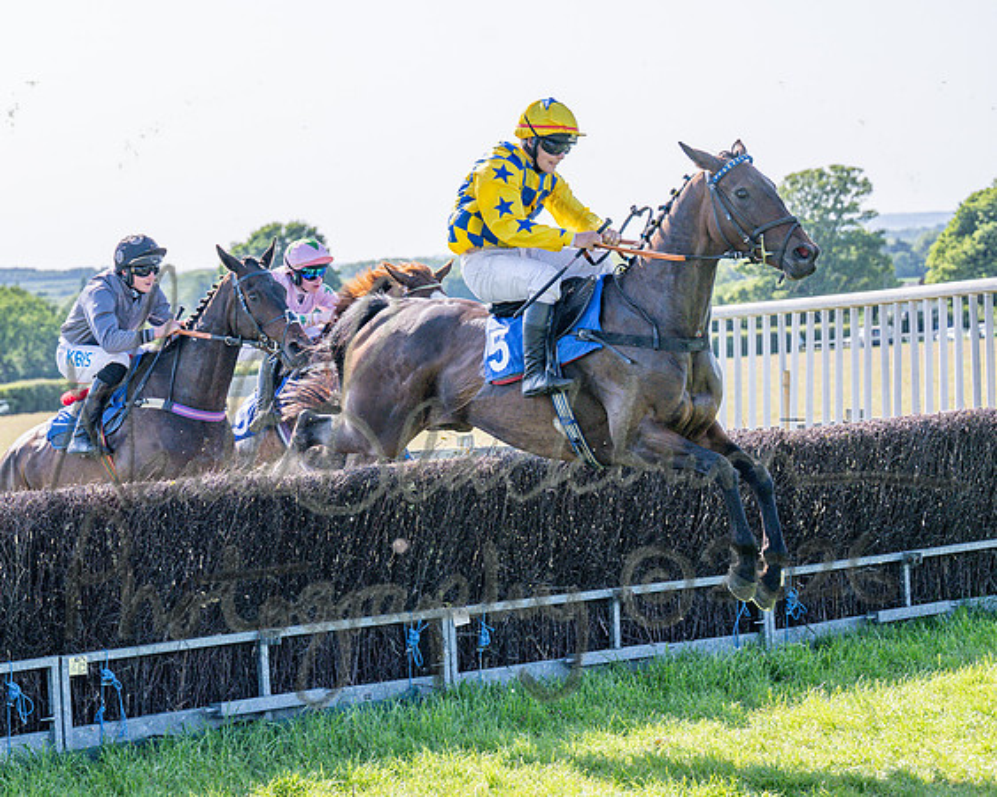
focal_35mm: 108
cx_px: 179
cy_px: 387
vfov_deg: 14.3
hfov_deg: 17.7
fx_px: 3178
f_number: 4
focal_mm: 70
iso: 200
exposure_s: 1/2000
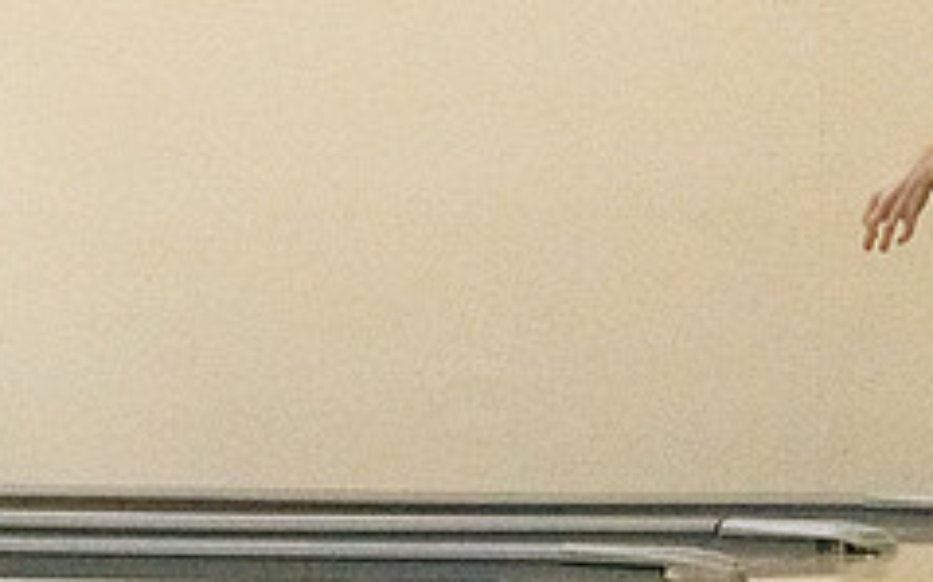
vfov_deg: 5.0
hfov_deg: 8.0
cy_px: 254
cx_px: 1077
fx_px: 6606
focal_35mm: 260
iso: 10000
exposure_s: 1/1250
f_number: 4.5
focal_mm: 70
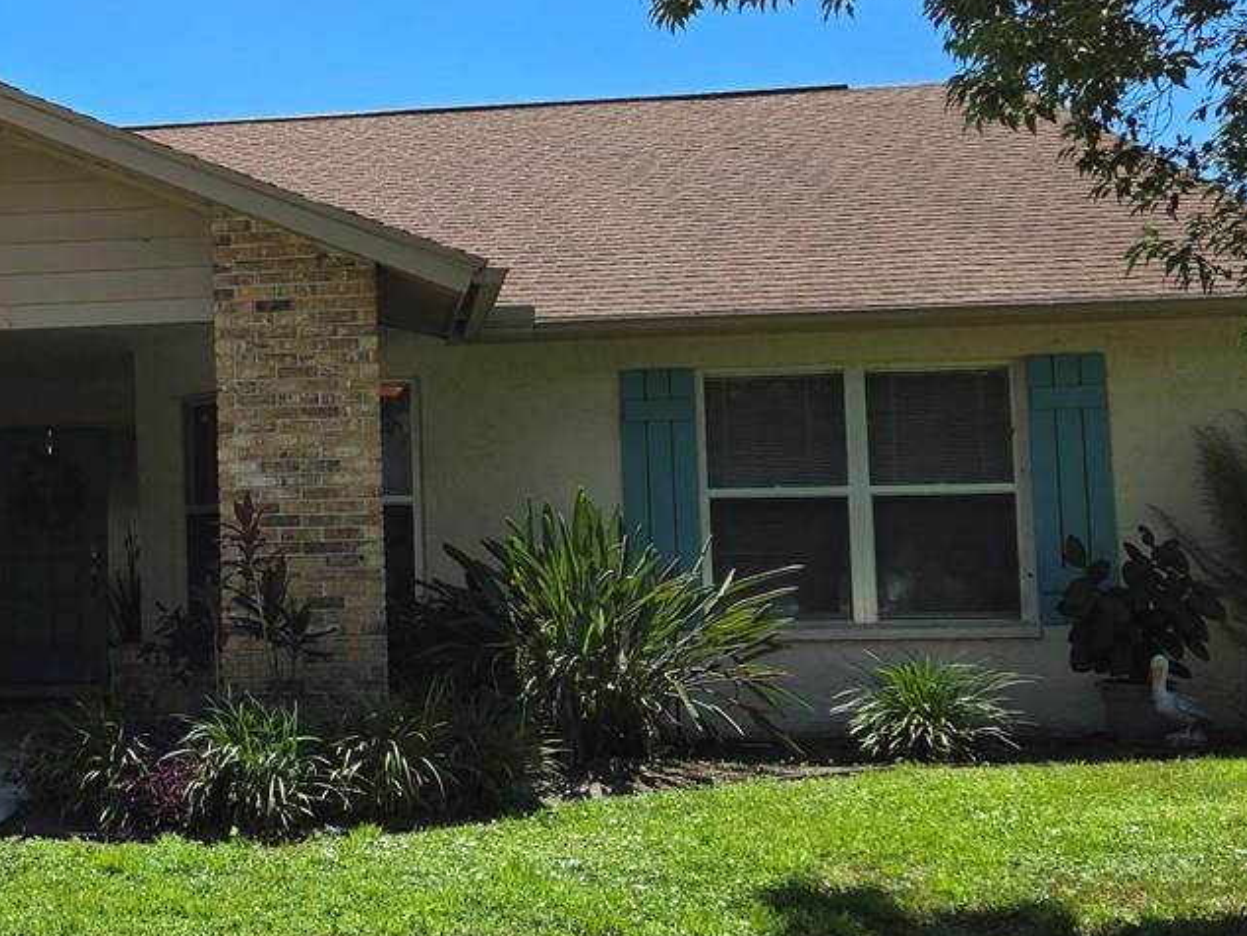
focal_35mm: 58
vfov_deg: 25.2
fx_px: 2090
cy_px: 456
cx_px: 12
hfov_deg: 30.9
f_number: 1.8
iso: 40
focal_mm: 5.4
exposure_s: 1/2921
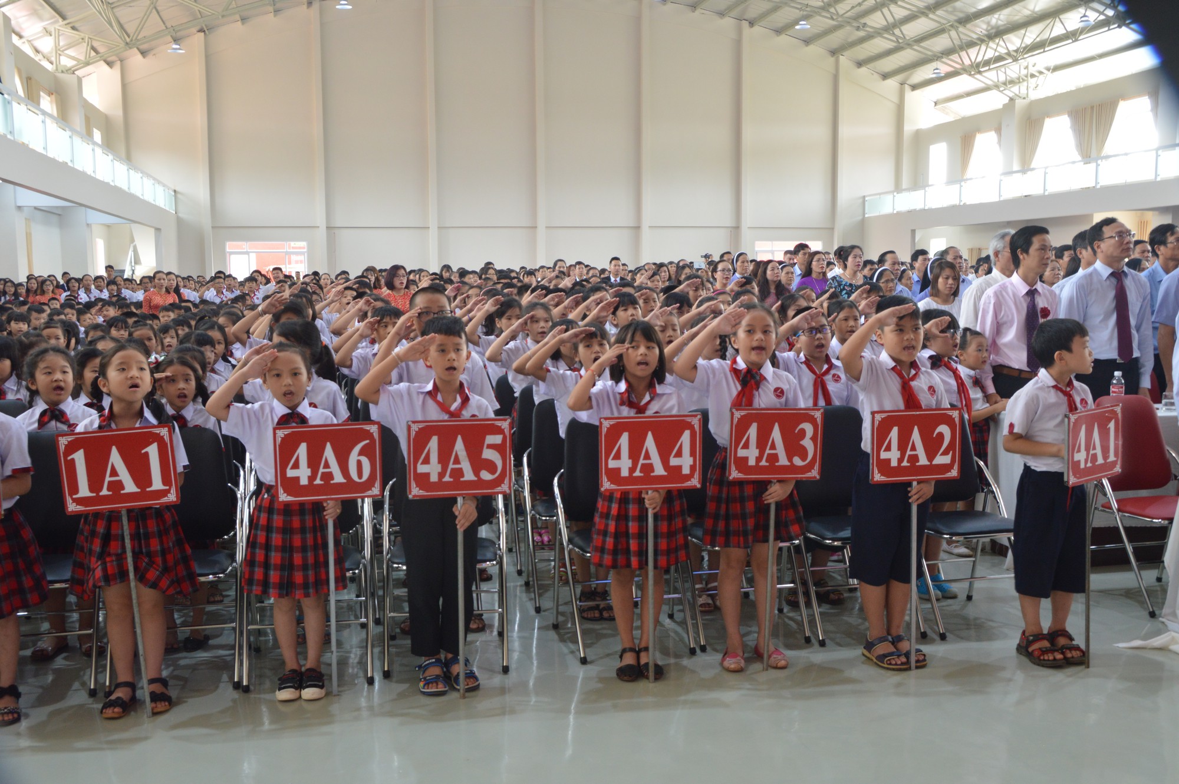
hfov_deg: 57.3
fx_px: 1080
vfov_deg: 39.9
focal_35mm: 33
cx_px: 590
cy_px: 392
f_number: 8
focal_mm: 22
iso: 400
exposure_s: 1/13
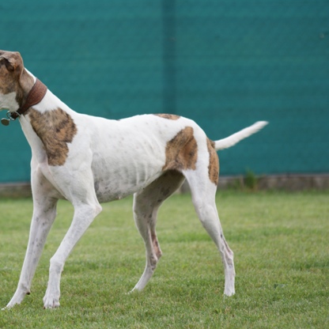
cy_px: 166
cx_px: 87
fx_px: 2835
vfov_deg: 6.6
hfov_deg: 6.6
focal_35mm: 264
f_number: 5
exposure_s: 1/320
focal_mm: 135
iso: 100
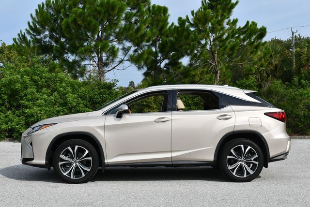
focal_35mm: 48
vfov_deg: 28.1
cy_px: 104
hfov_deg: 41.1
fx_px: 414
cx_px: 155
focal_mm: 24
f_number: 9
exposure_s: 1/320
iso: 100
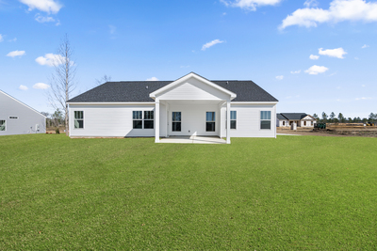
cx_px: 188
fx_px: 168
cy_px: 126
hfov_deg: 96.7
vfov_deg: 73.8
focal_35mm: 16
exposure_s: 1/500
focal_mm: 16
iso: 250
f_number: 9
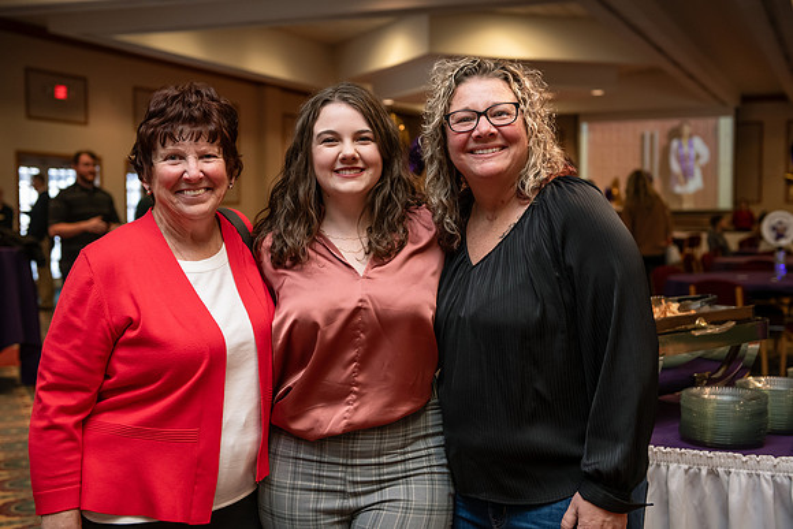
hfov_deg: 39.6
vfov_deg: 27.0
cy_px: 264
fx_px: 1102
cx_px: 396
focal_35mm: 50
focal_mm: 50
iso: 1600
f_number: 3.5
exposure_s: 1/160
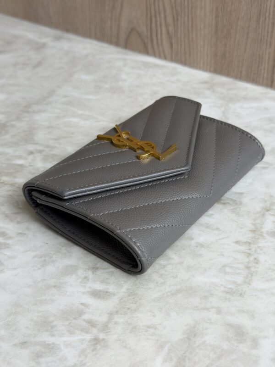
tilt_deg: -36.6
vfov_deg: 39.7
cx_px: 138
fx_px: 508
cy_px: 184
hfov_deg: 30.3
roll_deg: +1.7
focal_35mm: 48
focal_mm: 6.76
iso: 50
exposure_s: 1/120
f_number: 1.78
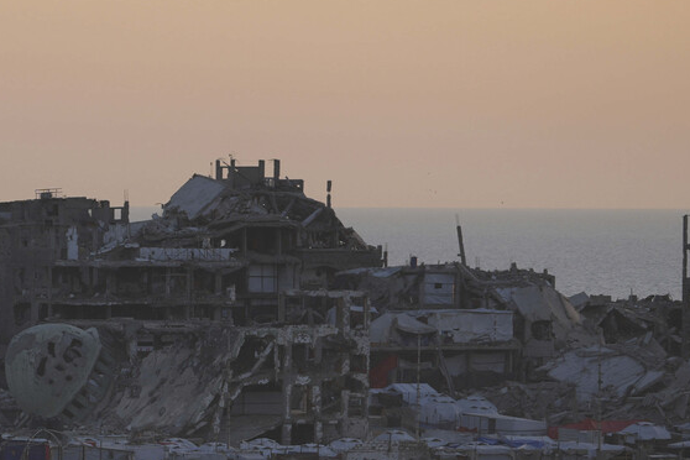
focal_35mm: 341
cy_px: 542
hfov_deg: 6.0
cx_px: -284
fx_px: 6535
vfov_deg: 4.0
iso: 100
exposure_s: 1/500
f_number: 4
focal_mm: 119
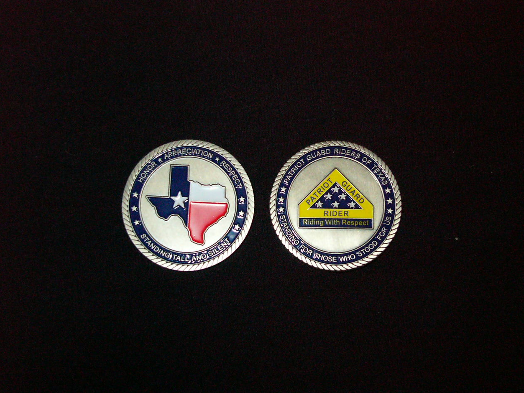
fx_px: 712
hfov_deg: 40.4
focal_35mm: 47
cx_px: 263
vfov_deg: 30.9
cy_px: 196
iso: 400
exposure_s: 1/60
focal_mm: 7.6
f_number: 3.2
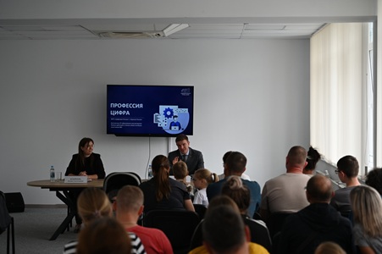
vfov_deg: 18.2
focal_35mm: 75
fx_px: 795
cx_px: 191
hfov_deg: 27.0
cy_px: 127
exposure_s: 1/500
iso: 400
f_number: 3.5
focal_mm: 75
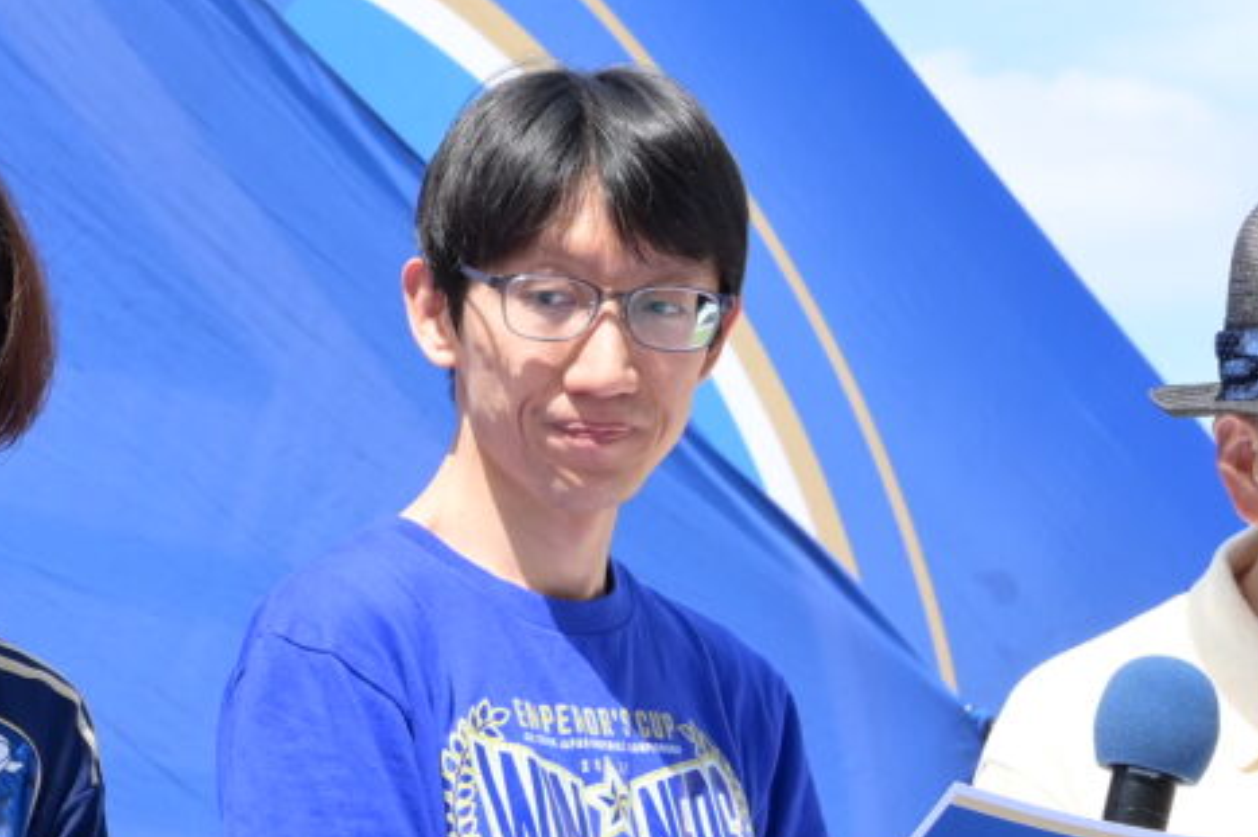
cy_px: 244
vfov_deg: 6.8
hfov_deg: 9.9
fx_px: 7091
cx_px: -380
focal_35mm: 203
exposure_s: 1/640
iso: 200
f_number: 5.6
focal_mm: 37
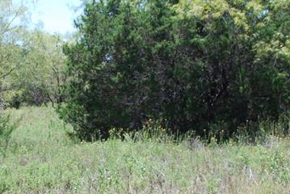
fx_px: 621
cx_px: 58
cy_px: 122
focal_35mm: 77
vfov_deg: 17.7
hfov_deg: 25.8
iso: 100
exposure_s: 1/160
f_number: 6.3
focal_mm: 18
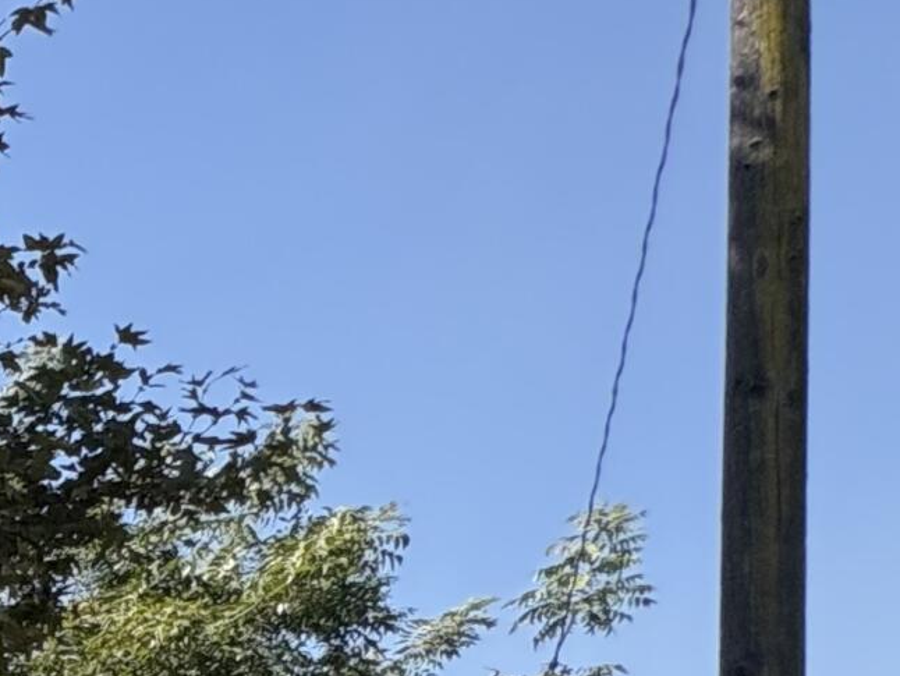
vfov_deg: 17.4
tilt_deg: +0.2
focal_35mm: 65
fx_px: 1691
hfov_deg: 16.0
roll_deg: +1.1
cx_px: -1176
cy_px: 1291
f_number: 2.2
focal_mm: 2.22
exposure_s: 1/1110
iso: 64
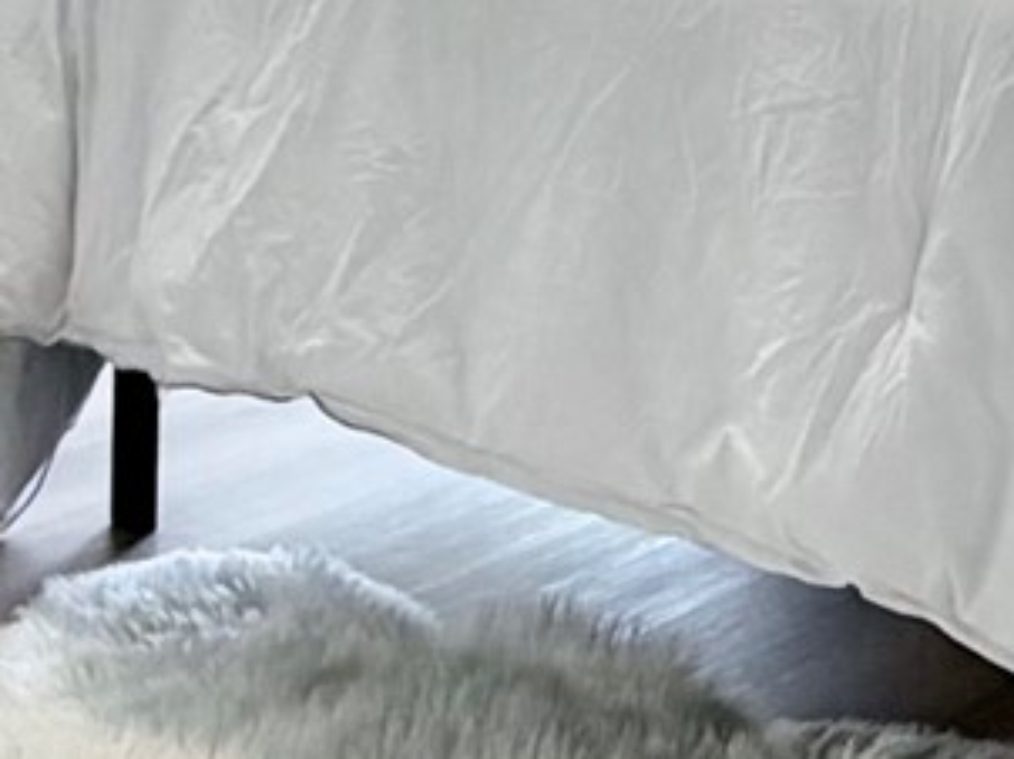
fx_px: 2781
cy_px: -594
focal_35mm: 95
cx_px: 752
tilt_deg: +1.0
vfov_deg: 13.9
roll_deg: +0.0
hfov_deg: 20.5
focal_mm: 2.22
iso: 250
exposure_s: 1/121
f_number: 2.2
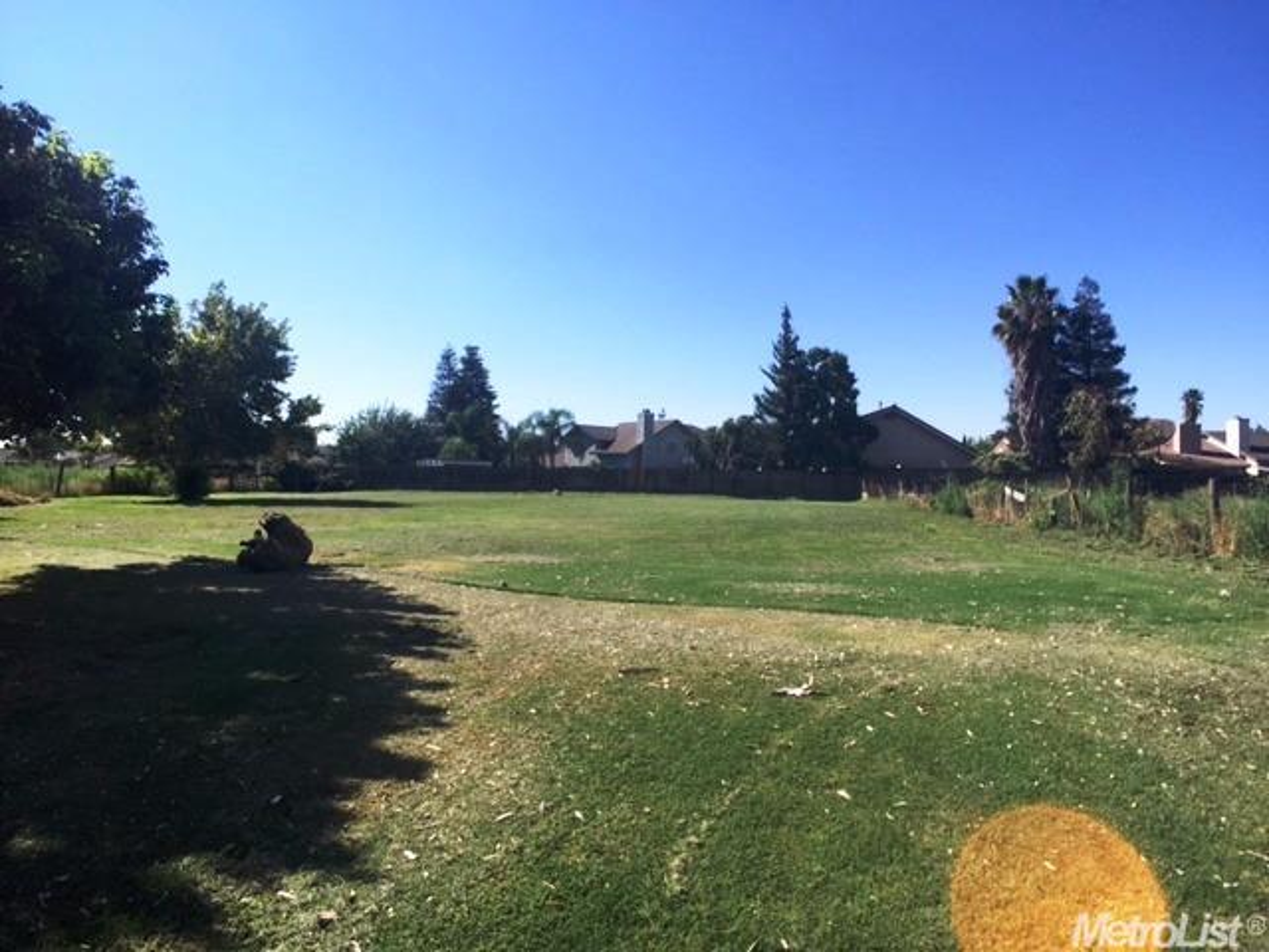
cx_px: 634
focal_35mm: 29
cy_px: 476
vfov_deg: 48.2
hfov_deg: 61.7
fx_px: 1063
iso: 32
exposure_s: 1/2198
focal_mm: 4.15
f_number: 2.2
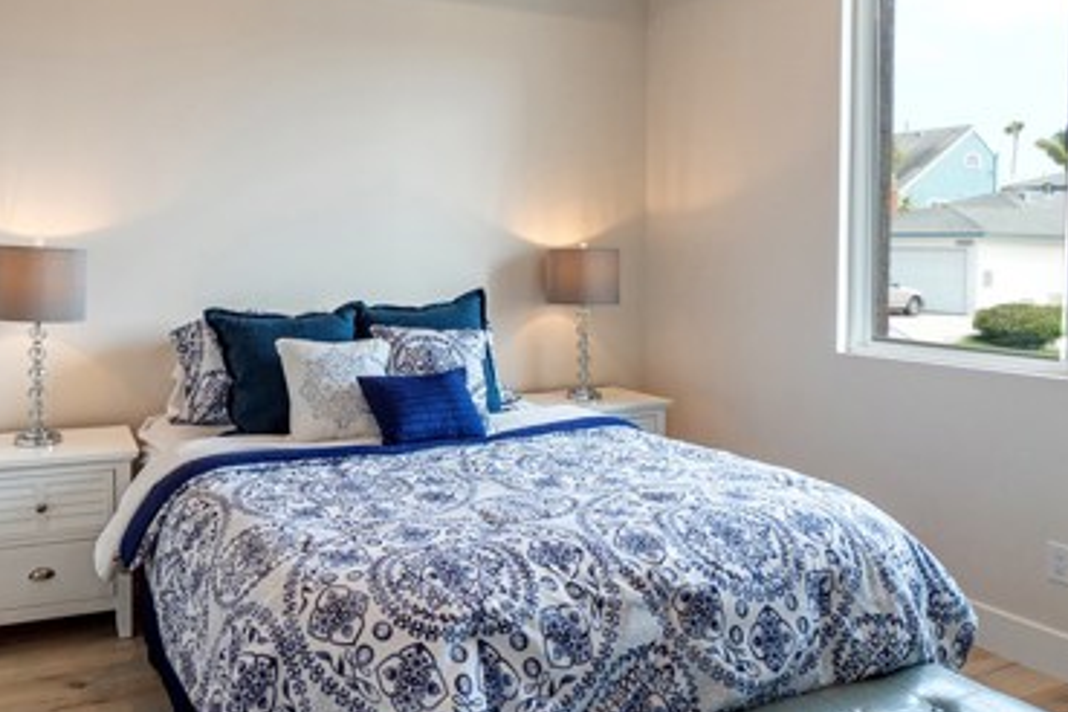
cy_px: 211
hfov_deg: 69.2
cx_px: 480
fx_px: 771
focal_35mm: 26
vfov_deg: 48.3
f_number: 7.1
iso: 320
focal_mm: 10
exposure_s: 1/40
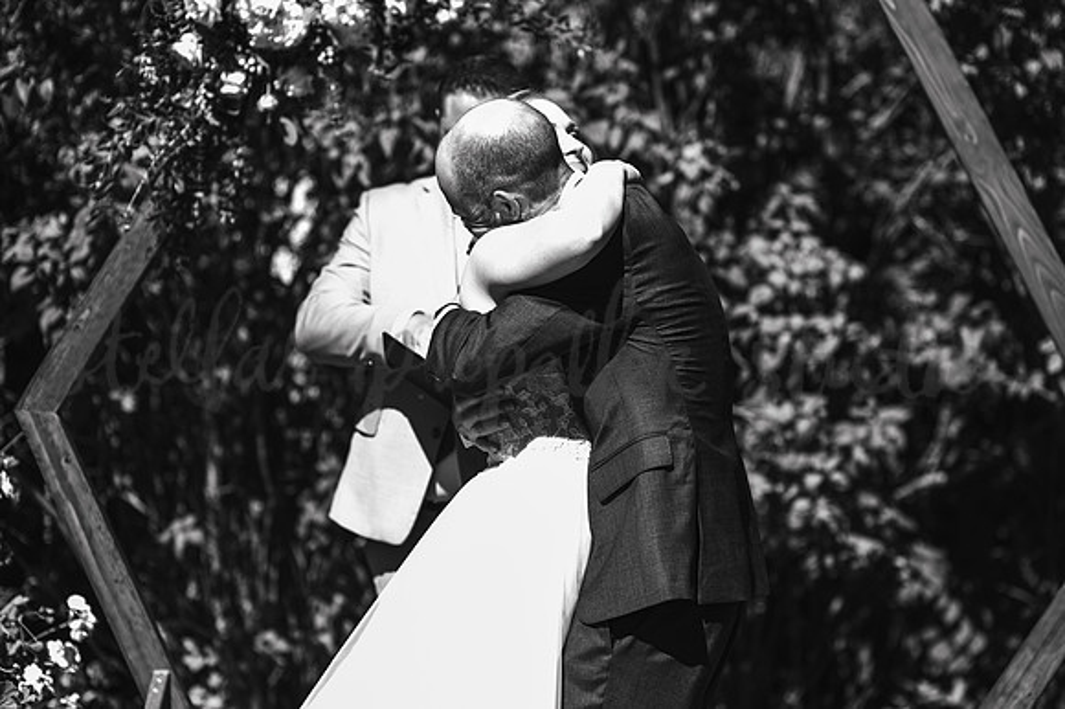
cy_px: 354
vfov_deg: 16.1
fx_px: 2513
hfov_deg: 23.9
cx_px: 532
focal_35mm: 85
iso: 200
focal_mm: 85
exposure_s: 1/1250
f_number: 2.5
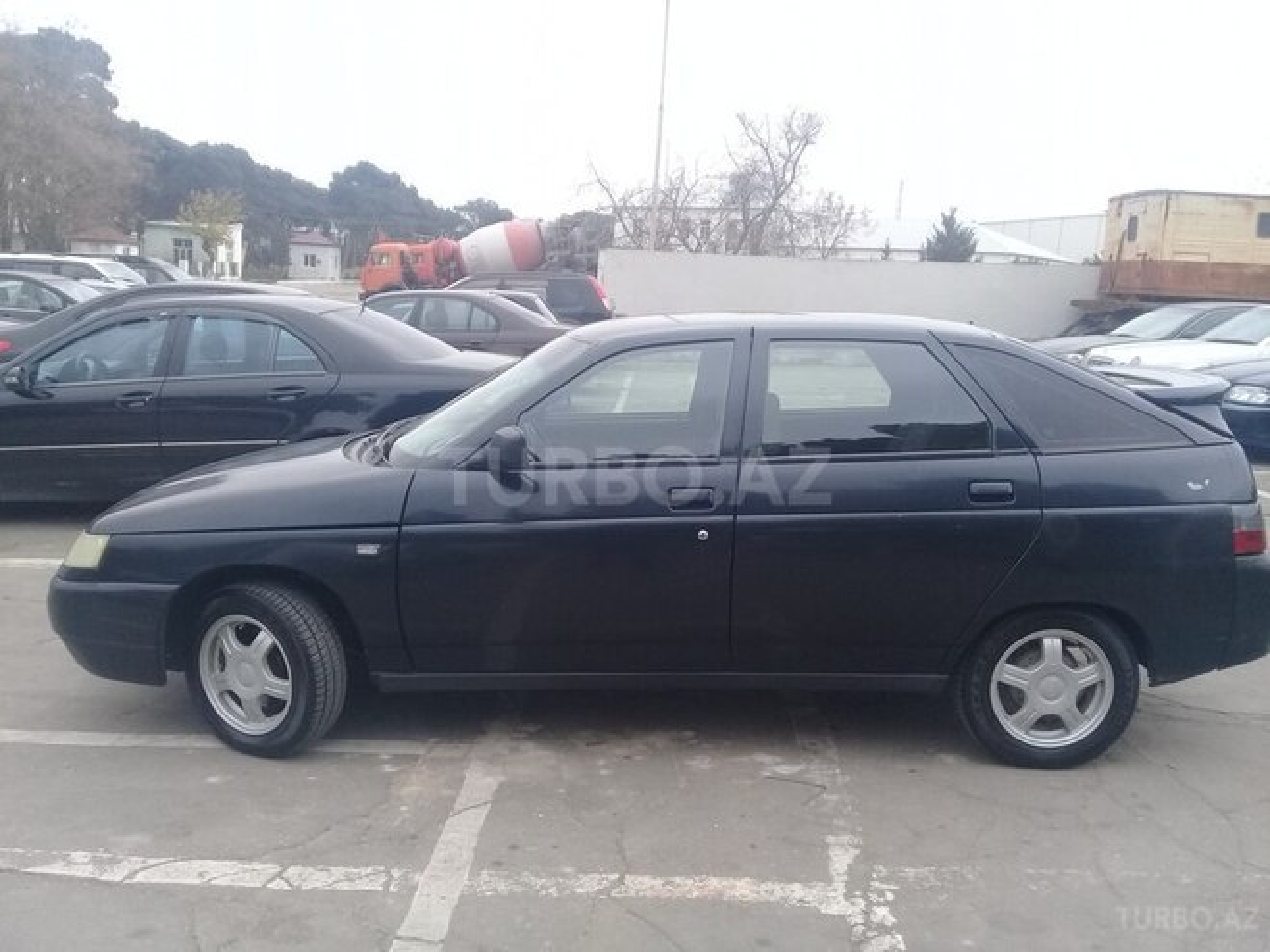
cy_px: 476
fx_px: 1137
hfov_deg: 58.4
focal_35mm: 31
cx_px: 635
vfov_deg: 45.4
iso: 64
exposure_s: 1/100
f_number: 2.2
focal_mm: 3.3
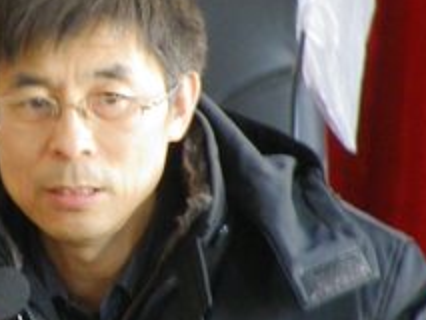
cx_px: 104
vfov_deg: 1.5
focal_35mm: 1024
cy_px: 131
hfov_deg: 1.9
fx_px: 12609
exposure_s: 1/13
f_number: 4.5
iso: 640
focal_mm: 92
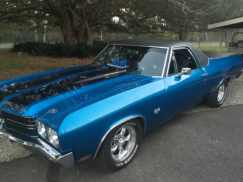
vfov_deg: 48.2
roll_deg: -0.8
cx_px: 122
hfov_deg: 61.7
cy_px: 91
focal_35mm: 29
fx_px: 204
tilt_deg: -18.6
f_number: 2.2
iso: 200
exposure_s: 1/17
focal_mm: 4.15
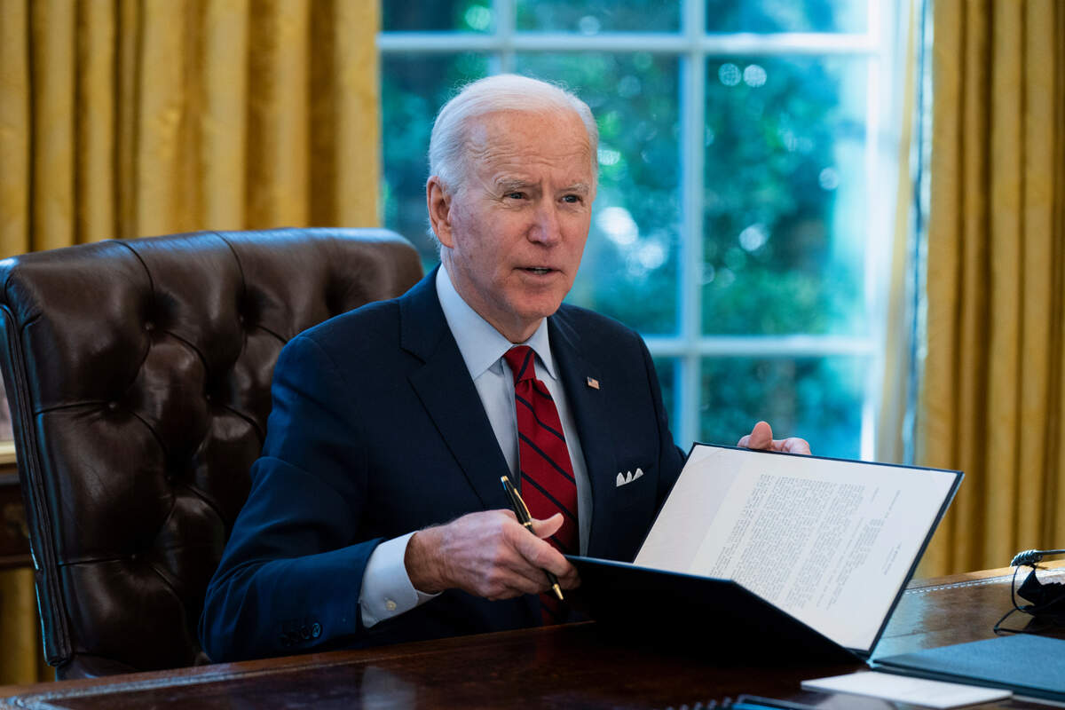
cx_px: 532
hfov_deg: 12.7
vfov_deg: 8.5
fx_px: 4792
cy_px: 355
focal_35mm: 162
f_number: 4
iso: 2000
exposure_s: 1/500
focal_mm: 162
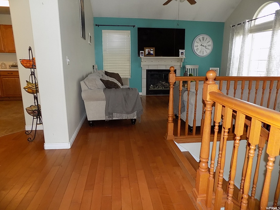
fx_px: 186
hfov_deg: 73.9
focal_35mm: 23
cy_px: 105
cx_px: 140
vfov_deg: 58.9
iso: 200
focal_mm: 4
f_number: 3.1
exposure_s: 1/30
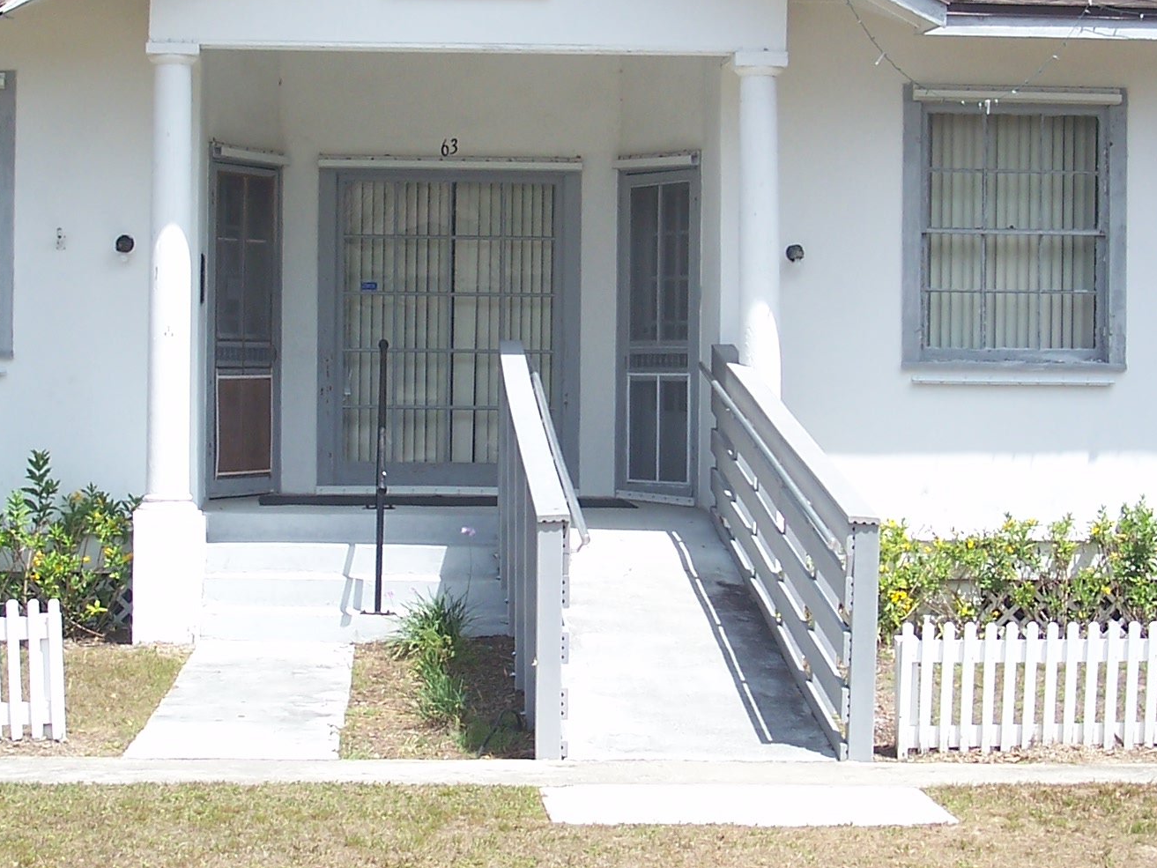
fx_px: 3075
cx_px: 447
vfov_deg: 16.1
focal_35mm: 92
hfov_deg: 21.3
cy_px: 408
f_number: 2.8
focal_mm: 7.8
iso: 64
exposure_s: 1/640
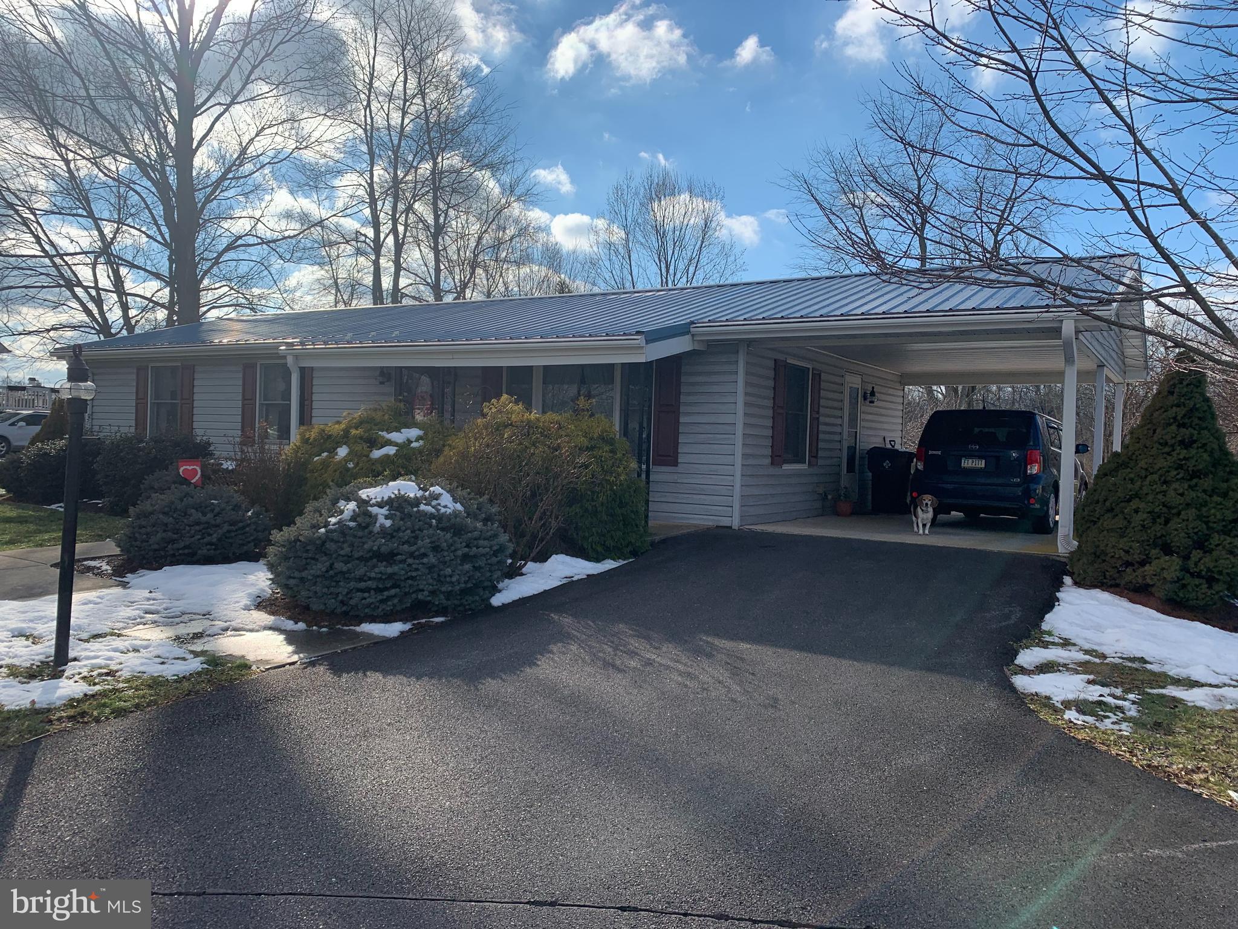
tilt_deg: -1.4
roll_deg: -2.2
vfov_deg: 53.1
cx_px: 619
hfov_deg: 67.3
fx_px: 930
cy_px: 464
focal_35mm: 26
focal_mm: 4.25
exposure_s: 1/2915
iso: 25
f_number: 1.8
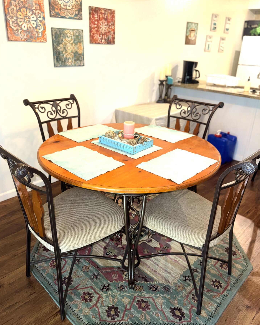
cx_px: 127
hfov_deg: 54.9
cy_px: 149
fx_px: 250
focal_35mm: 26
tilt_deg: -22.3
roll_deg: -2.1
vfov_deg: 65.9
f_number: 1.78
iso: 100
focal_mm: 6.76
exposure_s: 1/20
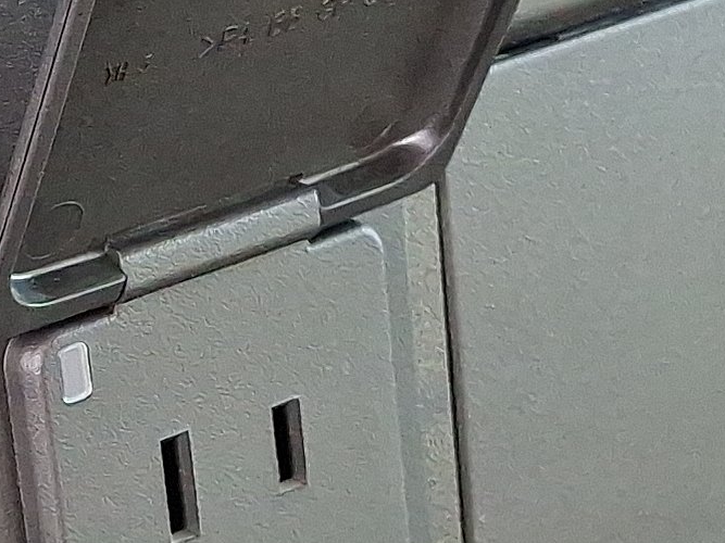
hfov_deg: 31.0
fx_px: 1256
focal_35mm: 60
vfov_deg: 23.4
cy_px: 545
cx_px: 95
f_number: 1.8
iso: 176
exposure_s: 1/120
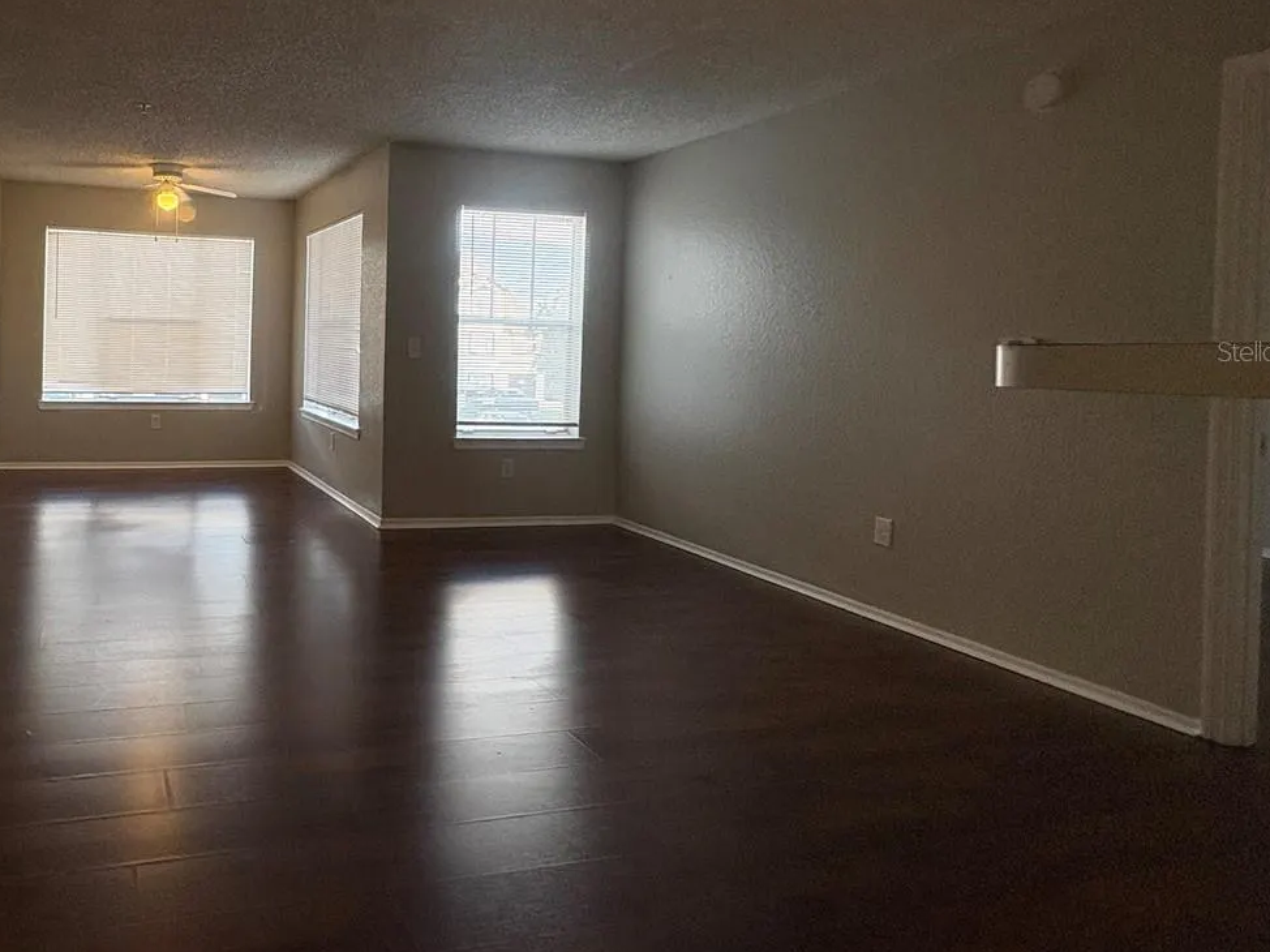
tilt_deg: +0.1
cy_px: 351
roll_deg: -1.2
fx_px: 844
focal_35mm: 23
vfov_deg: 58.0
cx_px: 297
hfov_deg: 68.5
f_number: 2.2
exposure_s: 1/120
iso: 320
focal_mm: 2.22
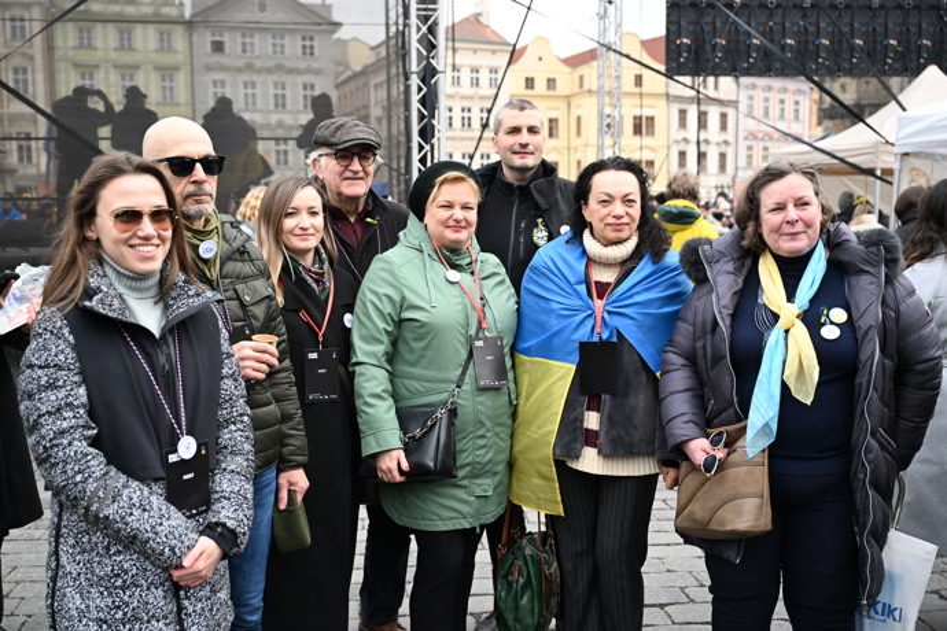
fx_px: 947
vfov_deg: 36.9
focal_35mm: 36
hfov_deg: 53.1
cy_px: 316
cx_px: 474
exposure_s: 1/1600
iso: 1250
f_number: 3.5
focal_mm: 36
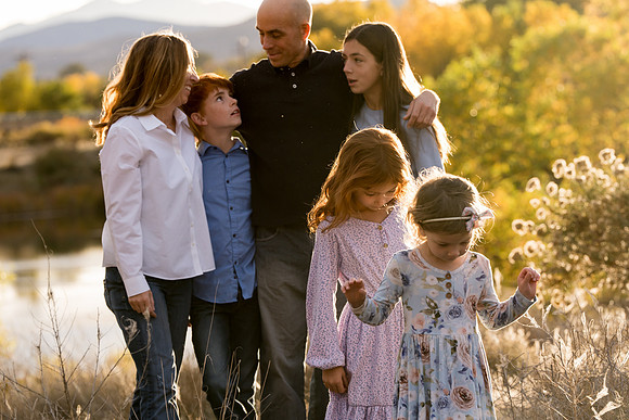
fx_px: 3058
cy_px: 210
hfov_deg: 11.7
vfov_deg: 7.9
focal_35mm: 175
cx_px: 314
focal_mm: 175
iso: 640
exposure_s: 1/250
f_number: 6.3
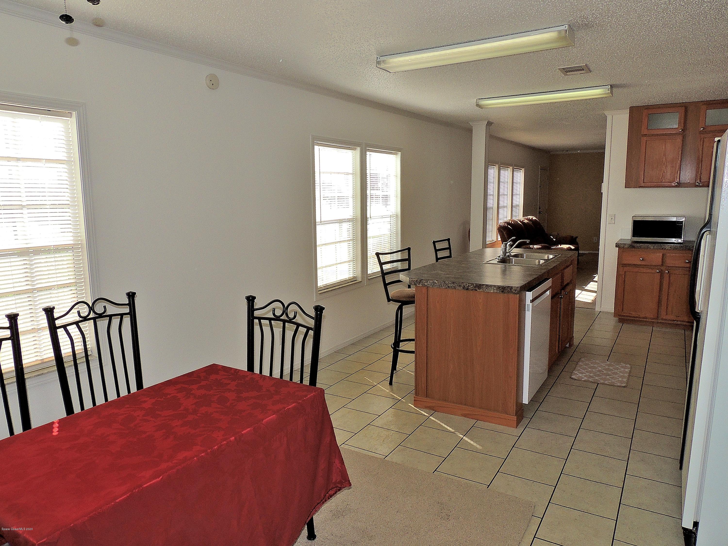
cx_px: 364
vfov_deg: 56.8
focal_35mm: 24
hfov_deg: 71.6
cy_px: 273
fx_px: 505
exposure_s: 1/60
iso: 100
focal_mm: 4.3
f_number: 6.6
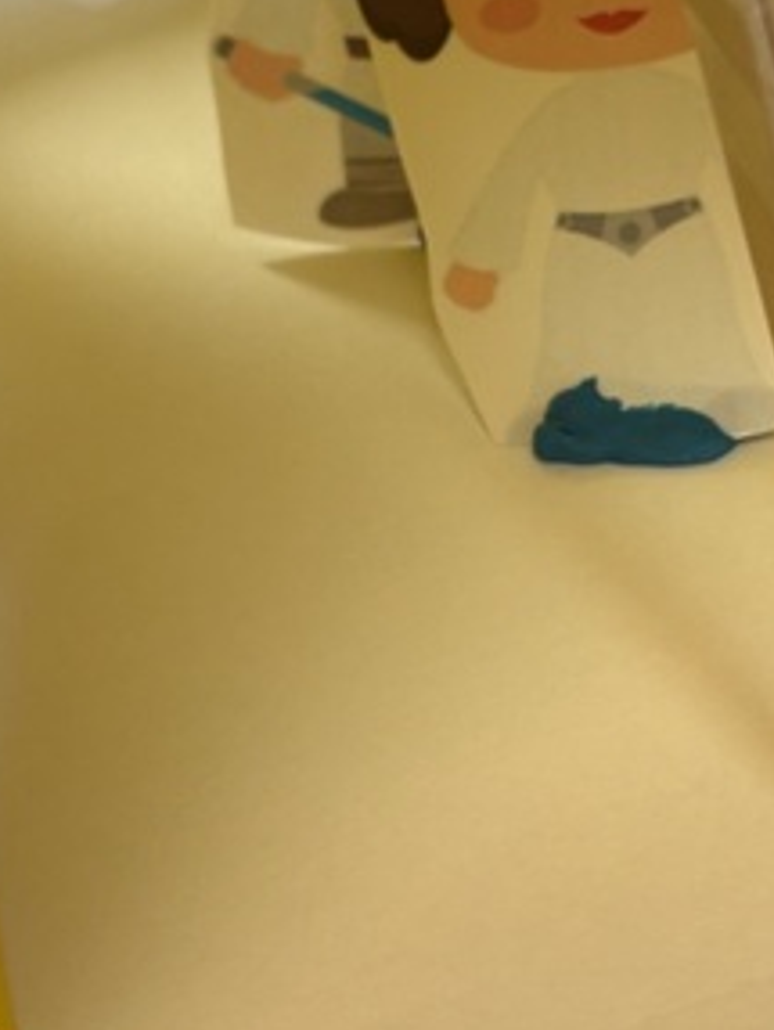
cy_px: 155
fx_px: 2768
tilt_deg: -29.0
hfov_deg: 15.8
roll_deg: +9.5
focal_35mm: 93
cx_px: 608
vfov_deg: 20.7
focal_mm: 5.96
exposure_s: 1/60
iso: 80
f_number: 1.6
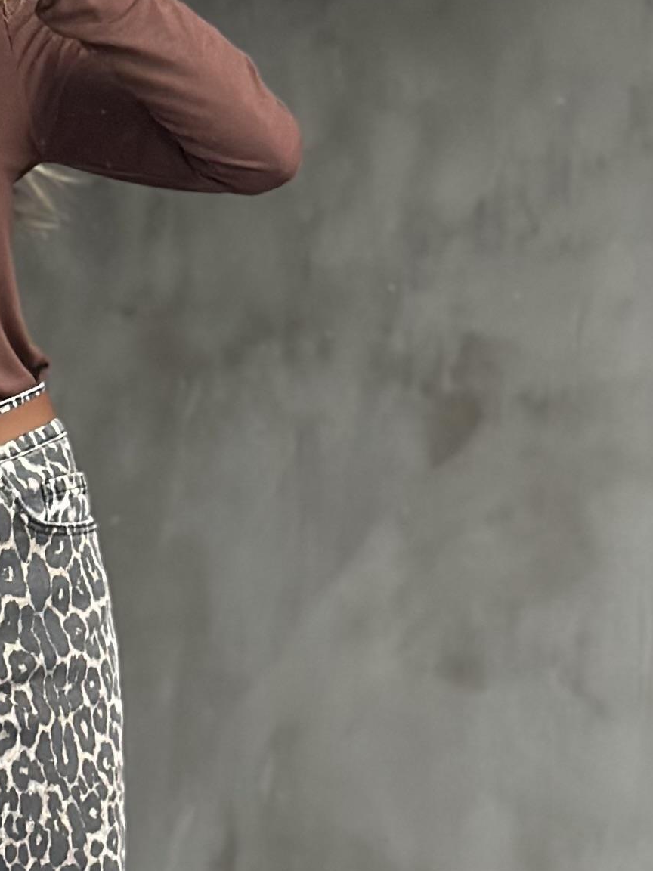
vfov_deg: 11.8
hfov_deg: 8.7
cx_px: -208
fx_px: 4226
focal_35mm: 168
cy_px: 499
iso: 400
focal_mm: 6.86
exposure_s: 1/40
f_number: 1.78
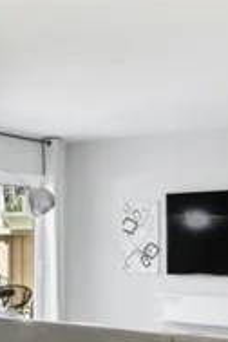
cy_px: 241
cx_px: -116
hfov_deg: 17.3
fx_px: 674
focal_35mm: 71
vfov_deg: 28.2
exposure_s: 1/3
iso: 500
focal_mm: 16
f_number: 8
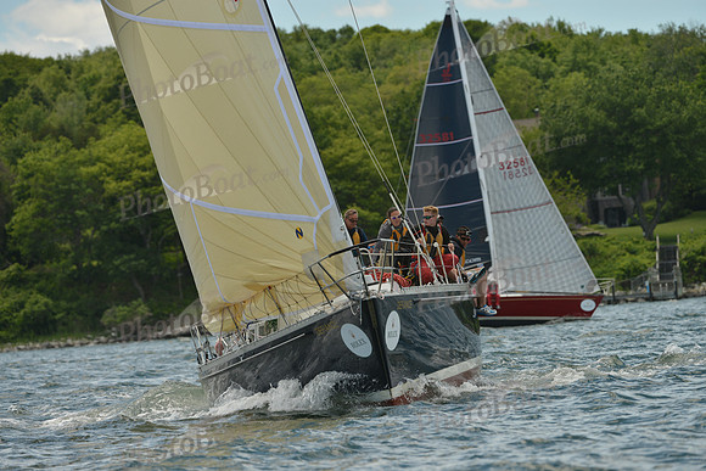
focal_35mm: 300
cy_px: 236
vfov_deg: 4.6
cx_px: 353
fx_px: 5884
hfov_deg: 6.9
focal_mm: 300
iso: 200
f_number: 5.6
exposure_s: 1/800
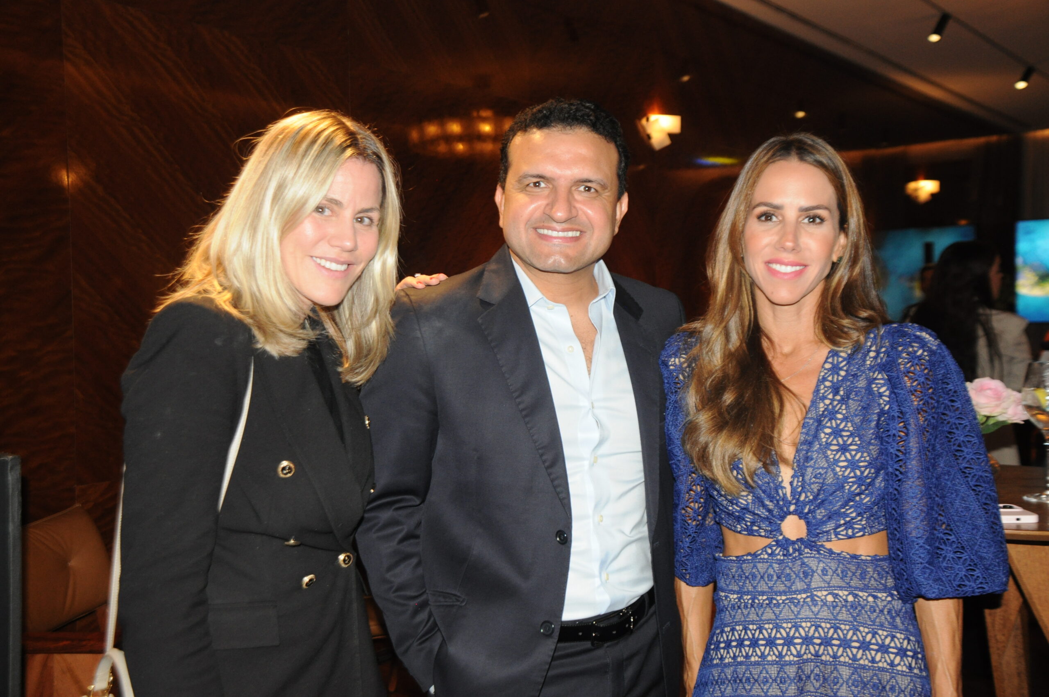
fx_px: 1135
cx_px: 524
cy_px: 348
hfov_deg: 49.6
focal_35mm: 39
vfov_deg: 34.1
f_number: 4
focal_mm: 26
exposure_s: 1/60
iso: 800
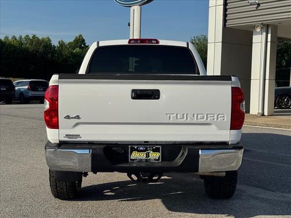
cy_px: 109
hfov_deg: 39.7
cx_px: 146
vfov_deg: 30.3
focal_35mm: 48
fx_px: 404
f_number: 1.78
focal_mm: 6.76
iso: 64
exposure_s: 1/7937
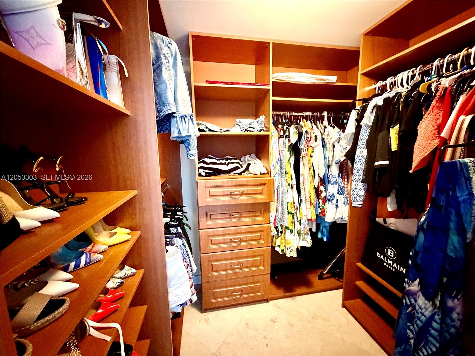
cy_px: 178
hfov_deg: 102.1
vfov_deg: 85.7
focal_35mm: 14
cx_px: 238
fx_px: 192
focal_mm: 2.22
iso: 1000
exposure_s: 1/40
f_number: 2.2
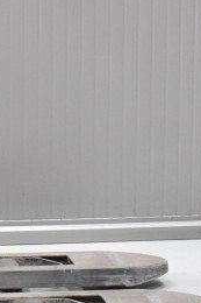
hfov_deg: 8.8
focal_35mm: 145
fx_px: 1218
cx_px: -241
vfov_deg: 13.9
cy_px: -3
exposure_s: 1/30
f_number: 5
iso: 1600
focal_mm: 21
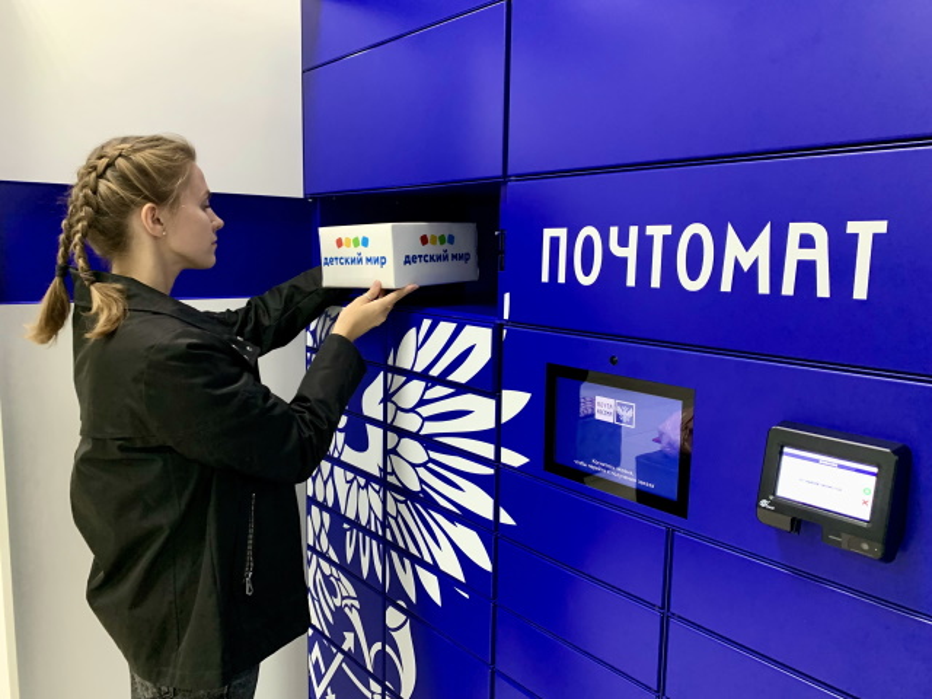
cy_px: 350
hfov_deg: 67.3
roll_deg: -0.6
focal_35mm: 26
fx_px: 700
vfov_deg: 53.1
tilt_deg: -7.3
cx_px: 466
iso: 200
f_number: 1.8
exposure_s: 1/50
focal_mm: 4.25
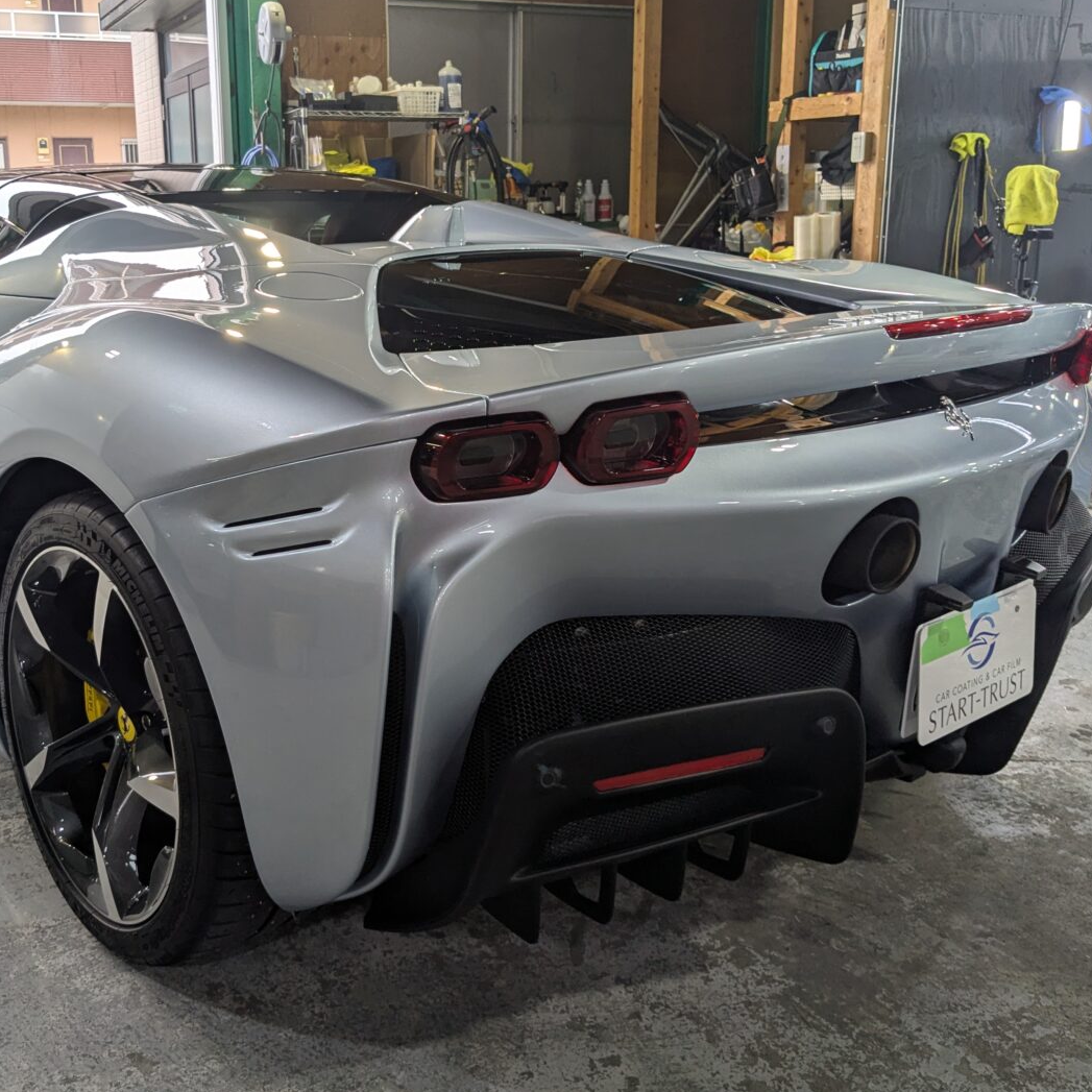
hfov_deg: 46.7
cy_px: 505
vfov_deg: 47.2
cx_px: 397
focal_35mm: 35
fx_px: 1249
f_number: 1.73
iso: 46
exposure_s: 1/135
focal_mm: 4.38
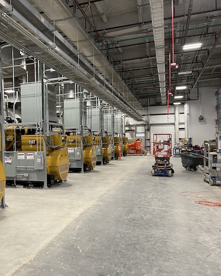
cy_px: 138
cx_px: 47
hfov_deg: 41.6
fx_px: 278
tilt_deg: +0.5
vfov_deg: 52.8
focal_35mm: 34
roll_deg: +1.6
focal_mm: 4.2
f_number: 1.6
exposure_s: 1/60
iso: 160
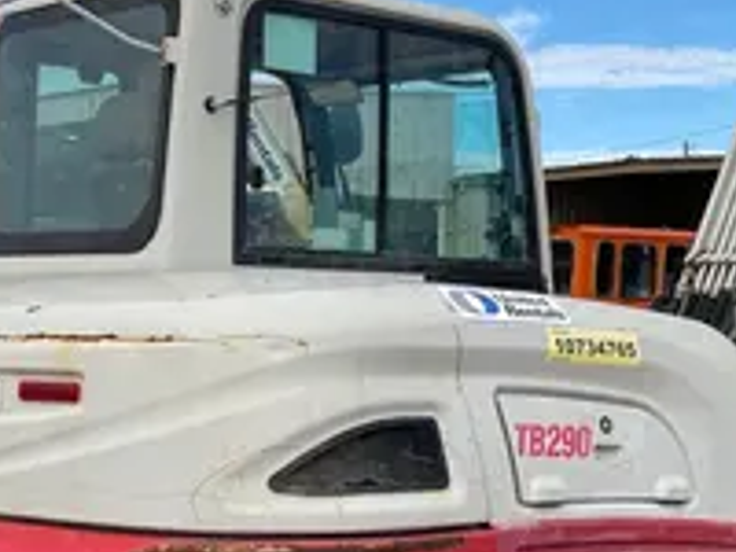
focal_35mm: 77
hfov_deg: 25.3
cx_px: 405
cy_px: 499
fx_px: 1637
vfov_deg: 18.8
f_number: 1.8
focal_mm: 3.99
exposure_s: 1/1412
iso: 20
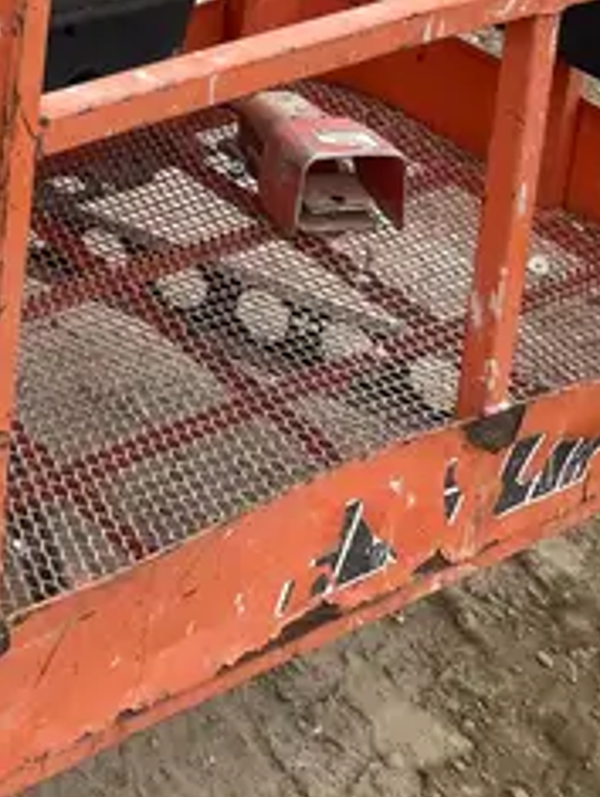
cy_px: -334
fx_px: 1867
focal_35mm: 81
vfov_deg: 21.1
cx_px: -319
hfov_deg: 16.5
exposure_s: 1/1033
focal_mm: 4.2
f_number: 1.6
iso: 32
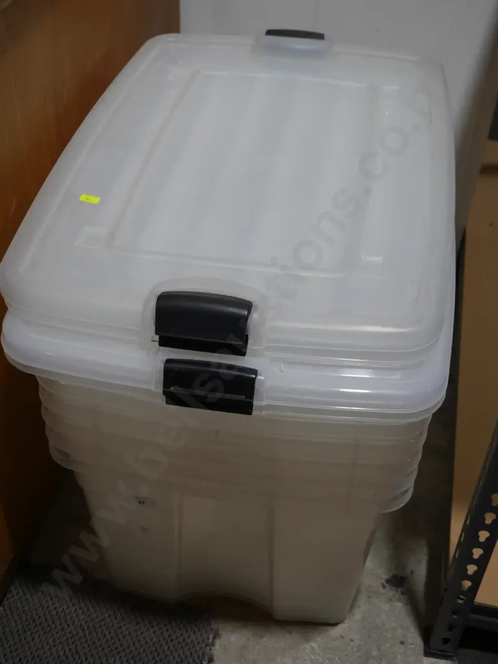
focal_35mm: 44
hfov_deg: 32.9
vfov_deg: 42.9
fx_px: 843
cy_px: 332
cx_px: 249
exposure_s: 1/100
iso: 200
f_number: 4.7
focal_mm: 22
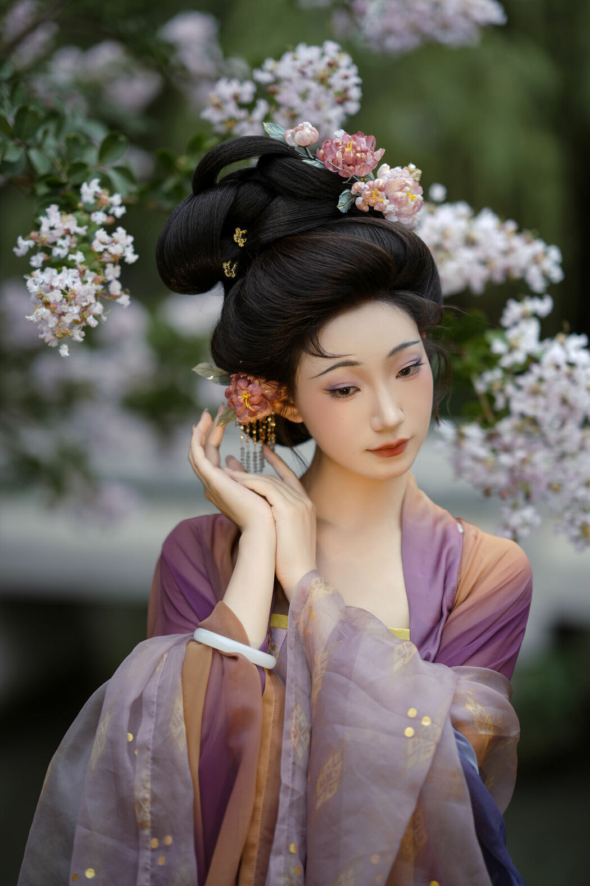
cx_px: 295
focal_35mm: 85
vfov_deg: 23.9
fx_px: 2089
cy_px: 443
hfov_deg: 16.1
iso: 80
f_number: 1.4
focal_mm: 85
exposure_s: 1/125
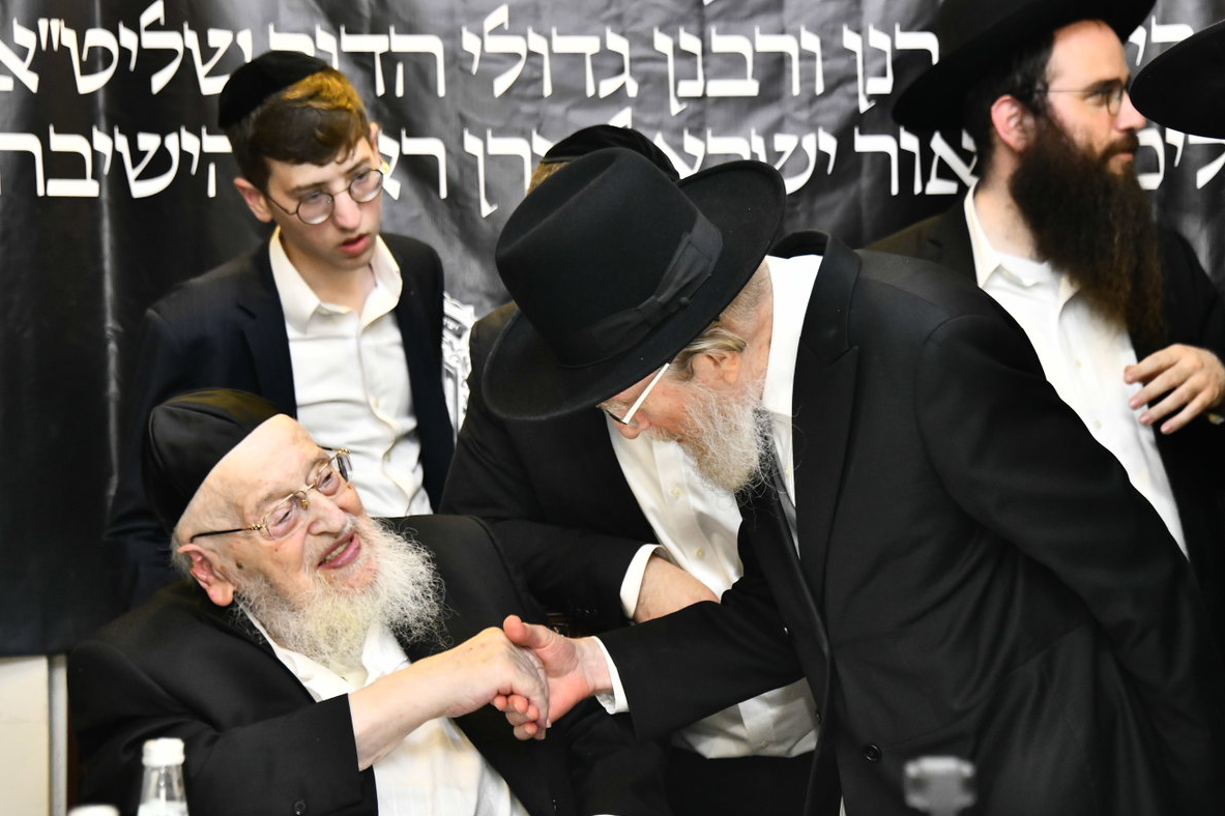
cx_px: 623
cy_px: 457
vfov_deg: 11.8
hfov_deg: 17.6
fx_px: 3946
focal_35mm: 116
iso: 2000
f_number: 5.6
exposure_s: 1/125
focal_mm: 98
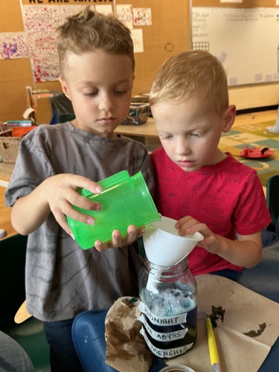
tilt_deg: -21.4
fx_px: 312
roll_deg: +3.3
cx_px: 140
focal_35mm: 29
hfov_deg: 48.2
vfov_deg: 61.7
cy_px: 186
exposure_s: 1/60
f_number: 1.8
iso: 250
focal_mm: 3
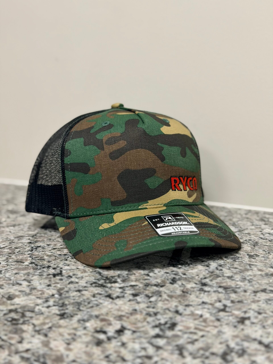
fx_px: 505
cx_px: 136
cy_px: 182
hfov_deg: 30.3
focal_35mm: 48
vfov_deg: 39.7
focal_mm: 6.76
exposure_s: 1/60
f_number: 1.78
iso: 125
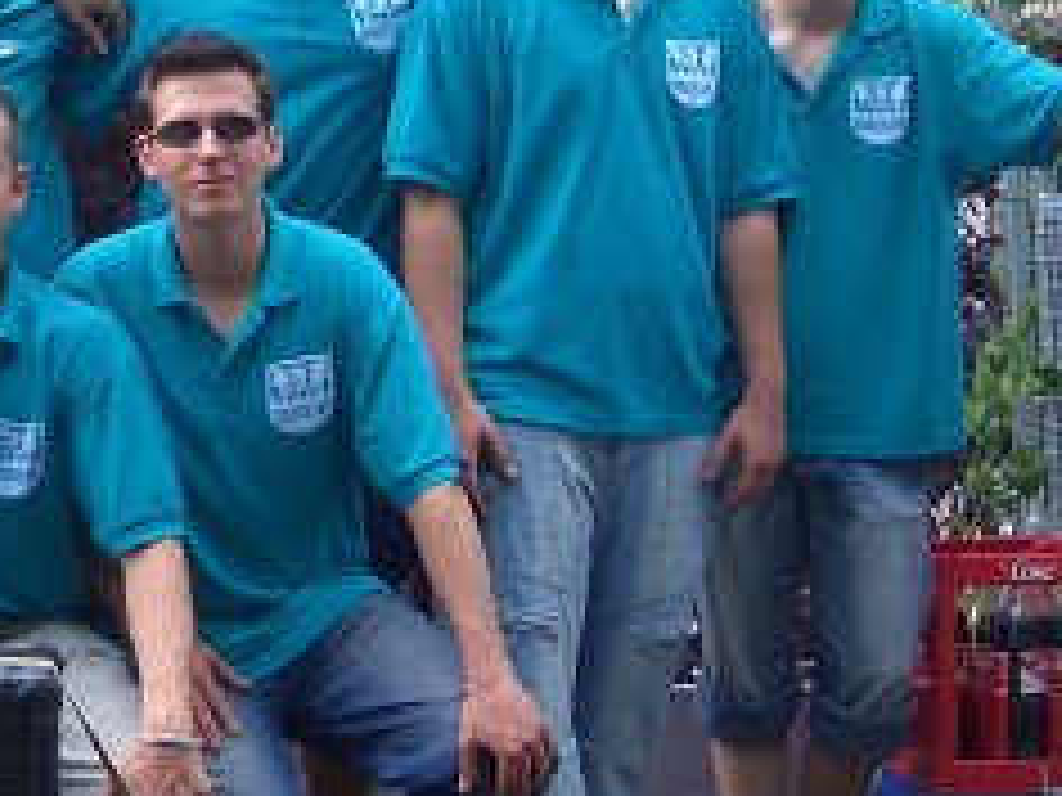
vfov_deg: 15.5
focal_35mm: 95
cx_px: 162
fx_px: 2915
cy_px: 234
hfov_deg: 20.3
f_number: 2.6
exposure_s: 1/200
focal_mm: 5.8
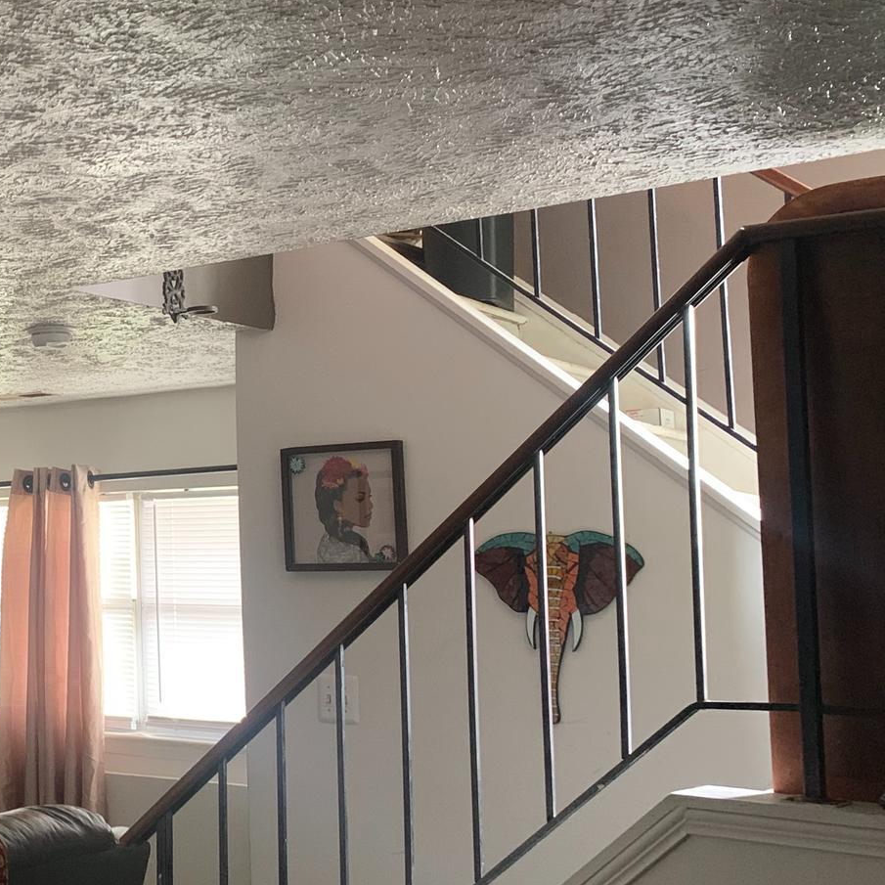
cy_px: 432
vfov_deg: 32.8
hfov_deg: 29.5
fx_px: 1504
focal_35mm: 52
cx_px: -93
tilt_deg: +4.4
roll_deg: +0.5
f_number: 1.8
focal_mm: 4.25
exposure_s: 1/30
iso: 500
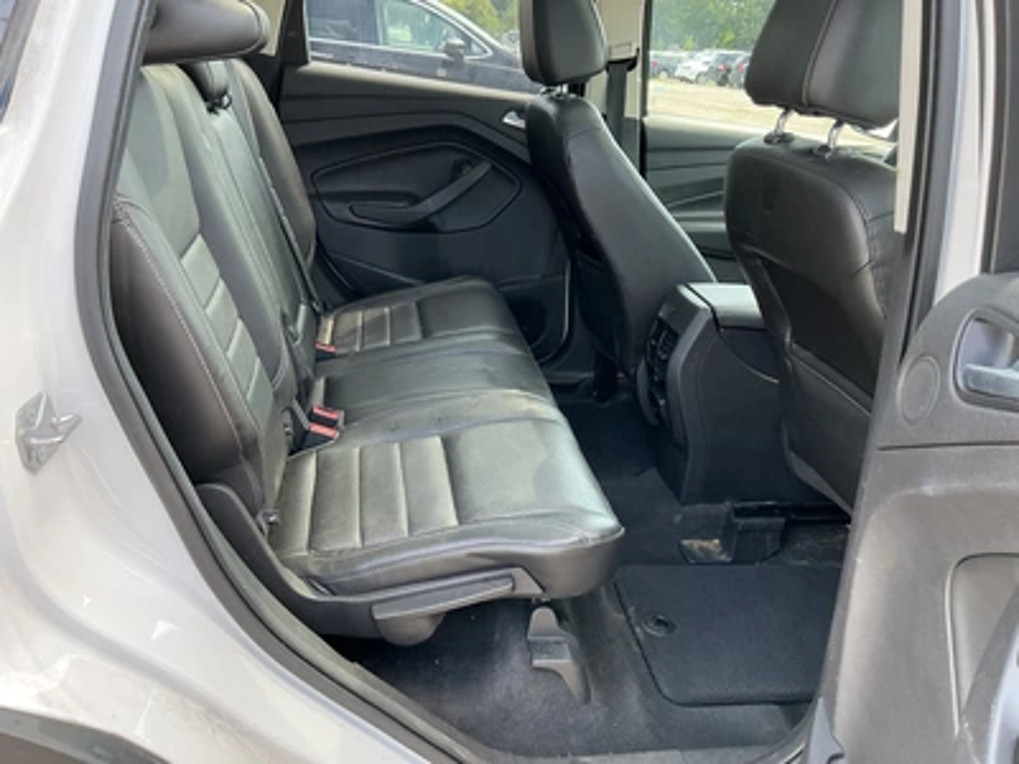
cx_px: 510
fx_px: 824
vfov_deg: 49.7
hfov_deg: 63.4
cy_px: 382
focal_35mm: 28
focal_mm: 3
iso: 64
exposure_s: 1/122
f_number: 1.8
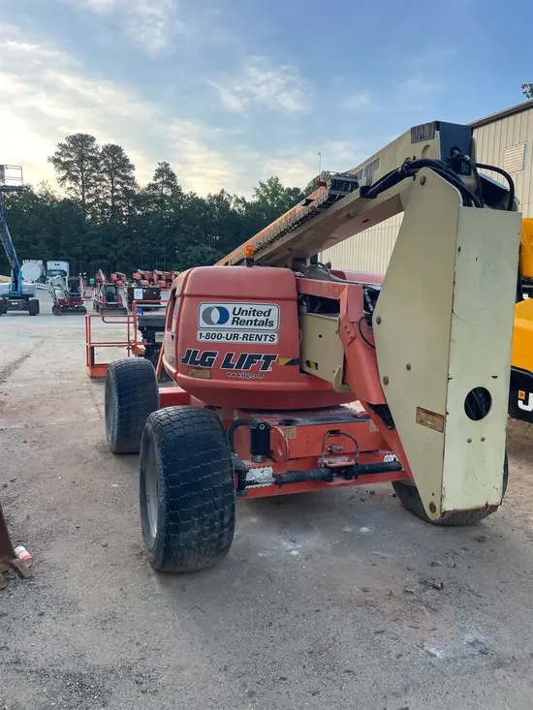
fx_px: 534
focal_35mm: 26
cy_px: 355
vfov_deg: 67.3
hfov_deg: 53.1
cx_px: 266
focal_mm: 4.2
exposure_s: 1/161
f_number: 1.6
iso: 32
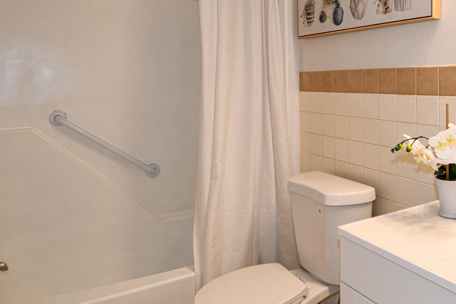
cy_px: 91
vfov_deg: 40.4
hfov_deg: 56.9
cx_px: 319
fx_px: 405
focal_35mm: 32
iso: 200
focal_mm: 12
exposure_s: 1/60
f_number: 4
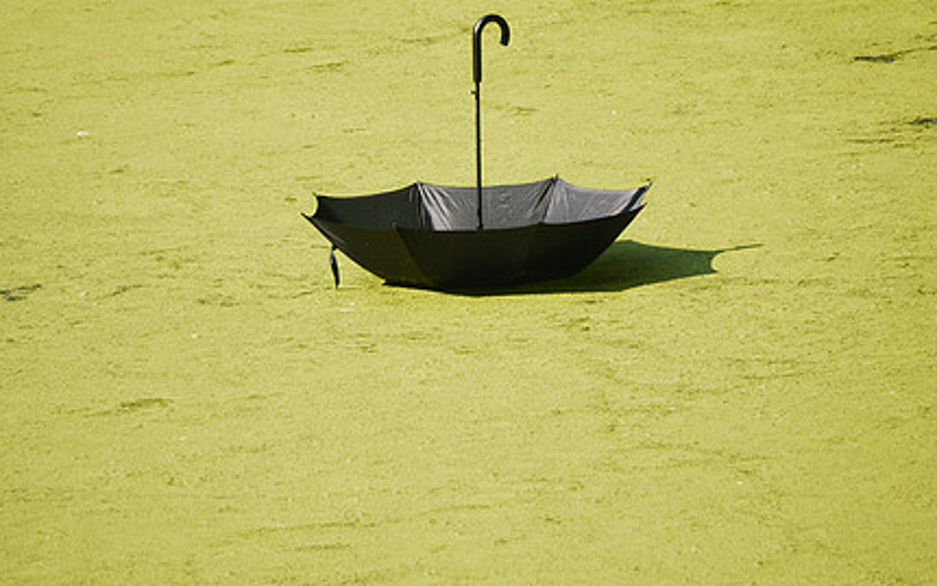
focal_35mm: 858
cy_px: 228
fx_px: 21916
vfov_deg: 1.5
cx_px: 460
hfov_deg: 2.4
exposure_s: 1/320
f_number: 5.6
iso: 125
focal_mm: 300
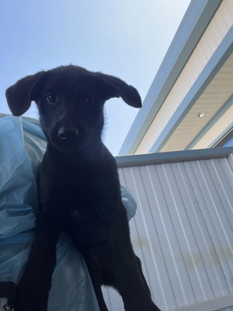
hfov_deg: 46.8
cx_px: 116
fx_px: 269
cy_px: 156
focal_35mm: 30
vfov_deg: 60.0
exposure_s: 1/174
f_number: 2.2
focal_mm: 2.71
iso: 25
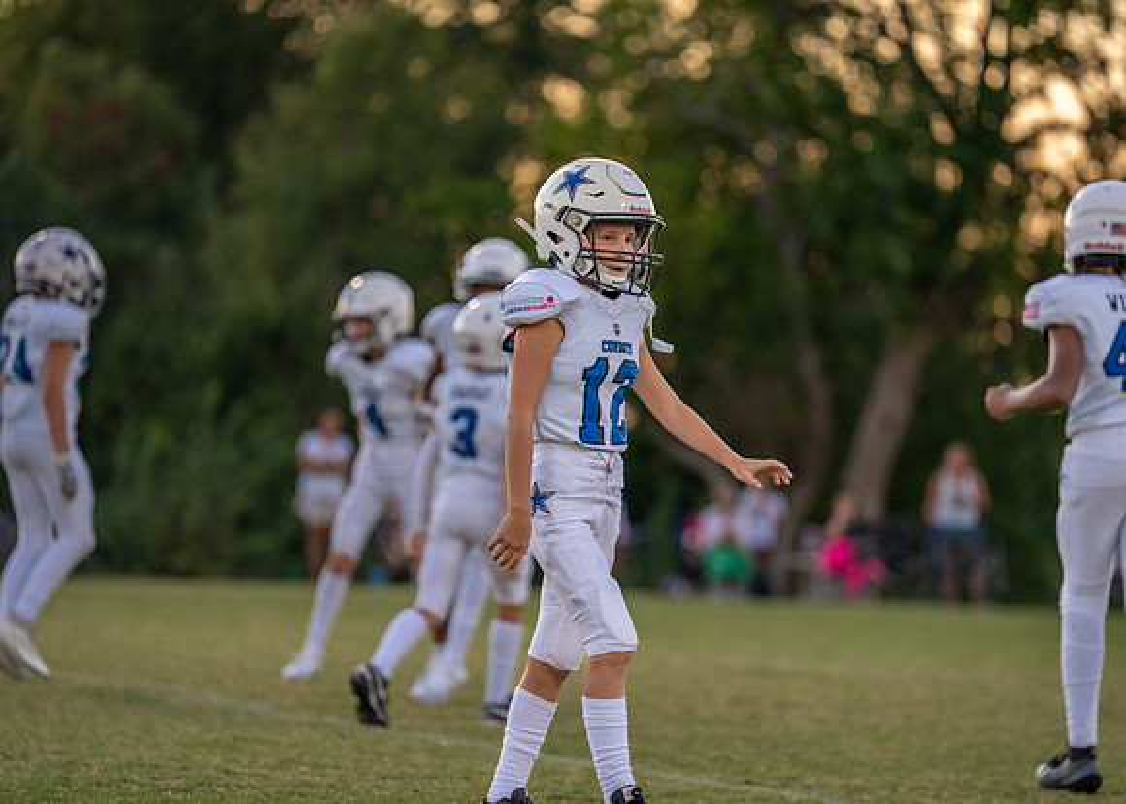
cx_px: 588
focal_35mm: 190
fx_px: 6088
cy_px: 402
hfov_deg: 10.6
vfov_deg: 7.6
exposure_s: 1/1250
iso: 1600
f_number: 2.8
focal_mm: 178
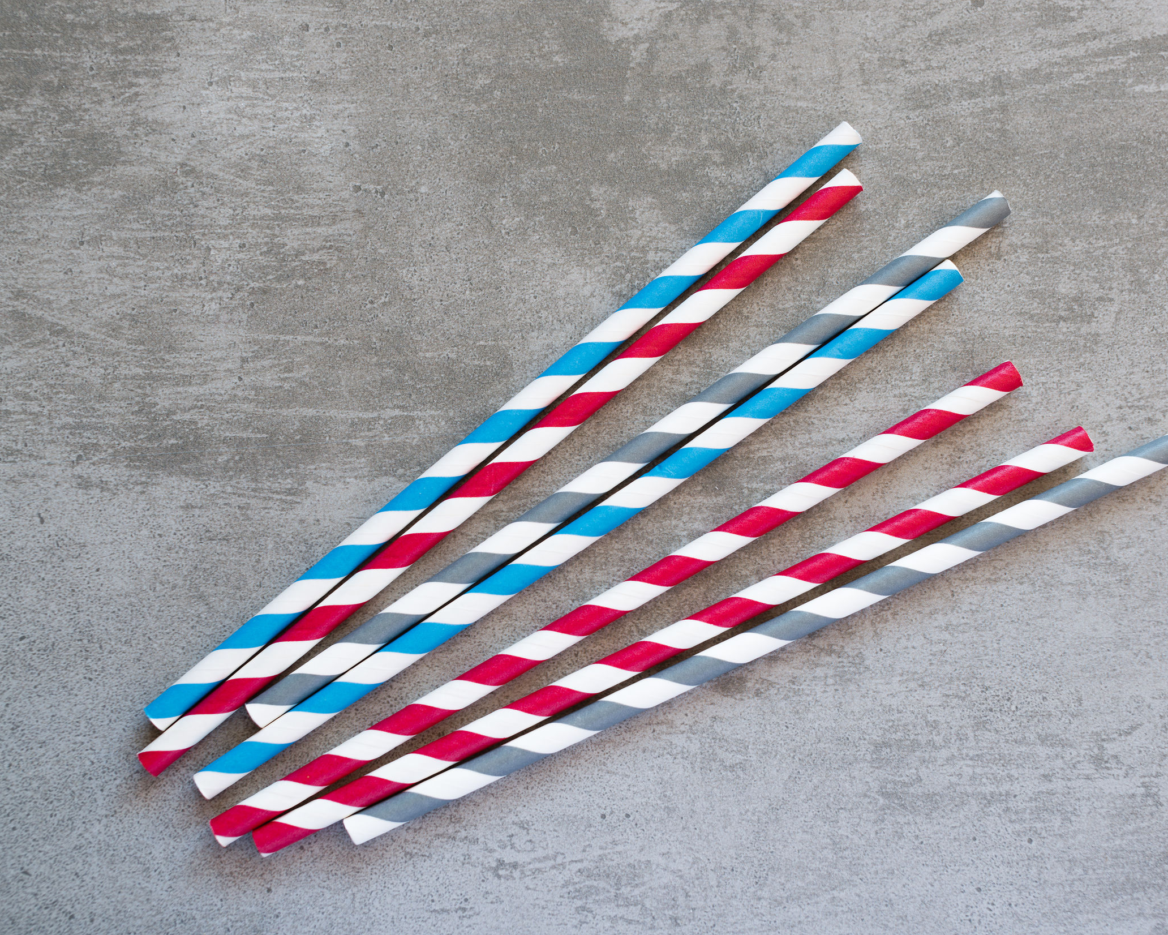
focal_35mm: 57
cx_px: 657
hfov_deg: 33.0
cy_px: 471
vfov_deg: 26.7
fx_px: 1971
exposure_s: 1/4
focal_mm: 50
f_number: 7.1
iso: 100
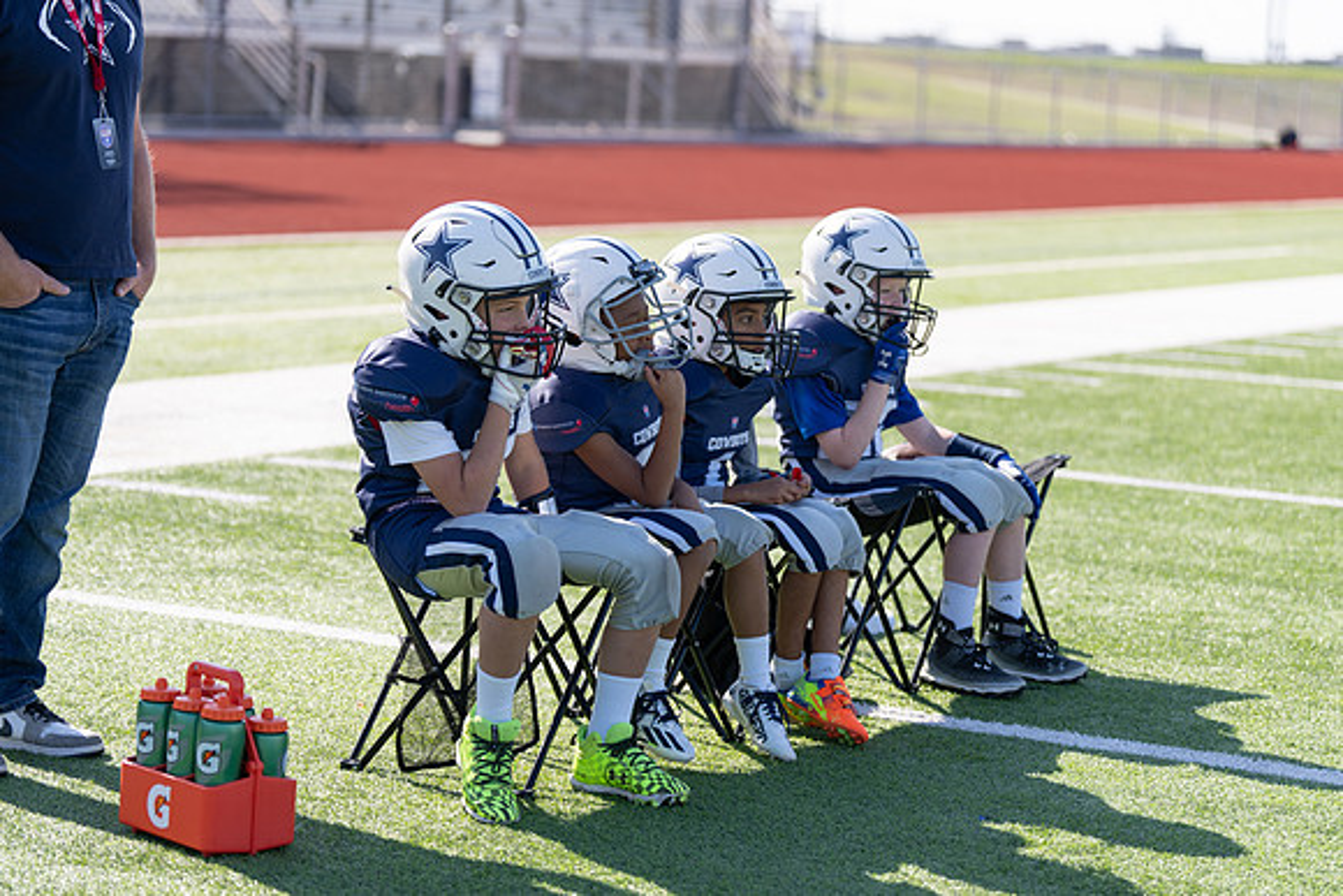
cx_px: 672
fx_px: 3433
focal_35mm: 92
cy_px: 448
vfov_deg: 14.9
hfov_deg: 22.1
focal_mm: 92
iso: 100
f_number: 2.8
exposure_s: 1/800
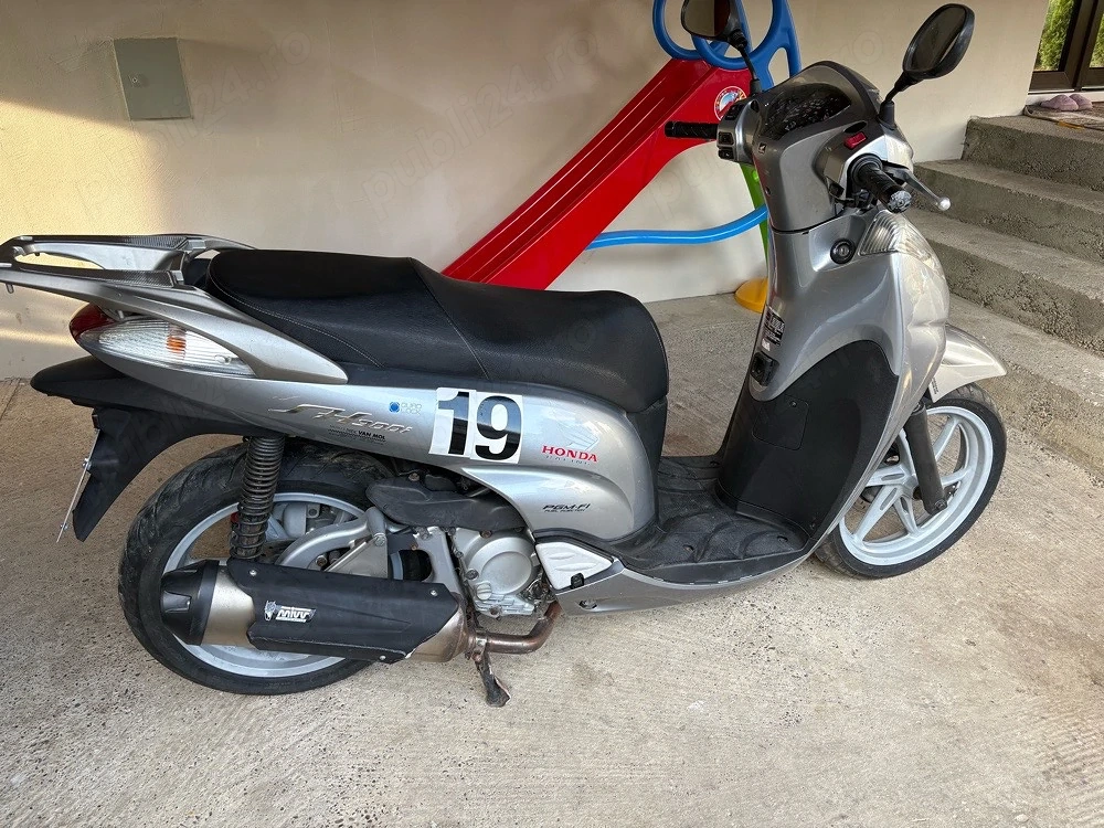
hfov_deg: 67.3
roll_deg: +1.1
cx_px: 552
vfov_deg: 53.1
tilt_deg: -28.0
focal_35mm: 26
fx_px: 829
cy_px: 414
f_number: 1.6
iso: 64
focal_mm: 5.96
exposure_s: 1/122
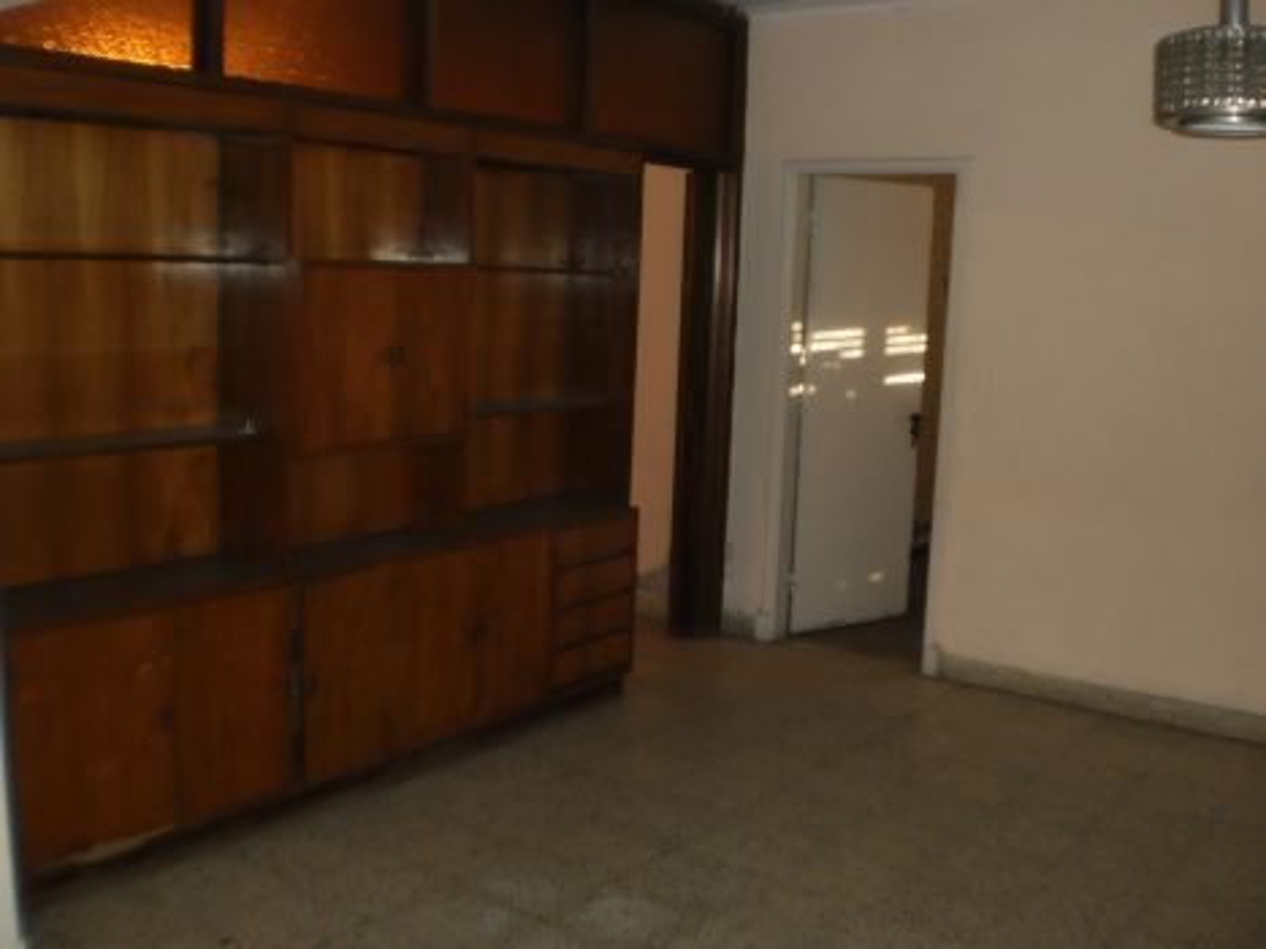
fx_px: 1316
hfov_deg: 51.4
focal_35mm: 36
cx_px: 633
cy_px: 474
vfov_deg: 39.6
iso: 200
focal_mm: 6.3
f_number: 3.1
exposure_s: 1/30
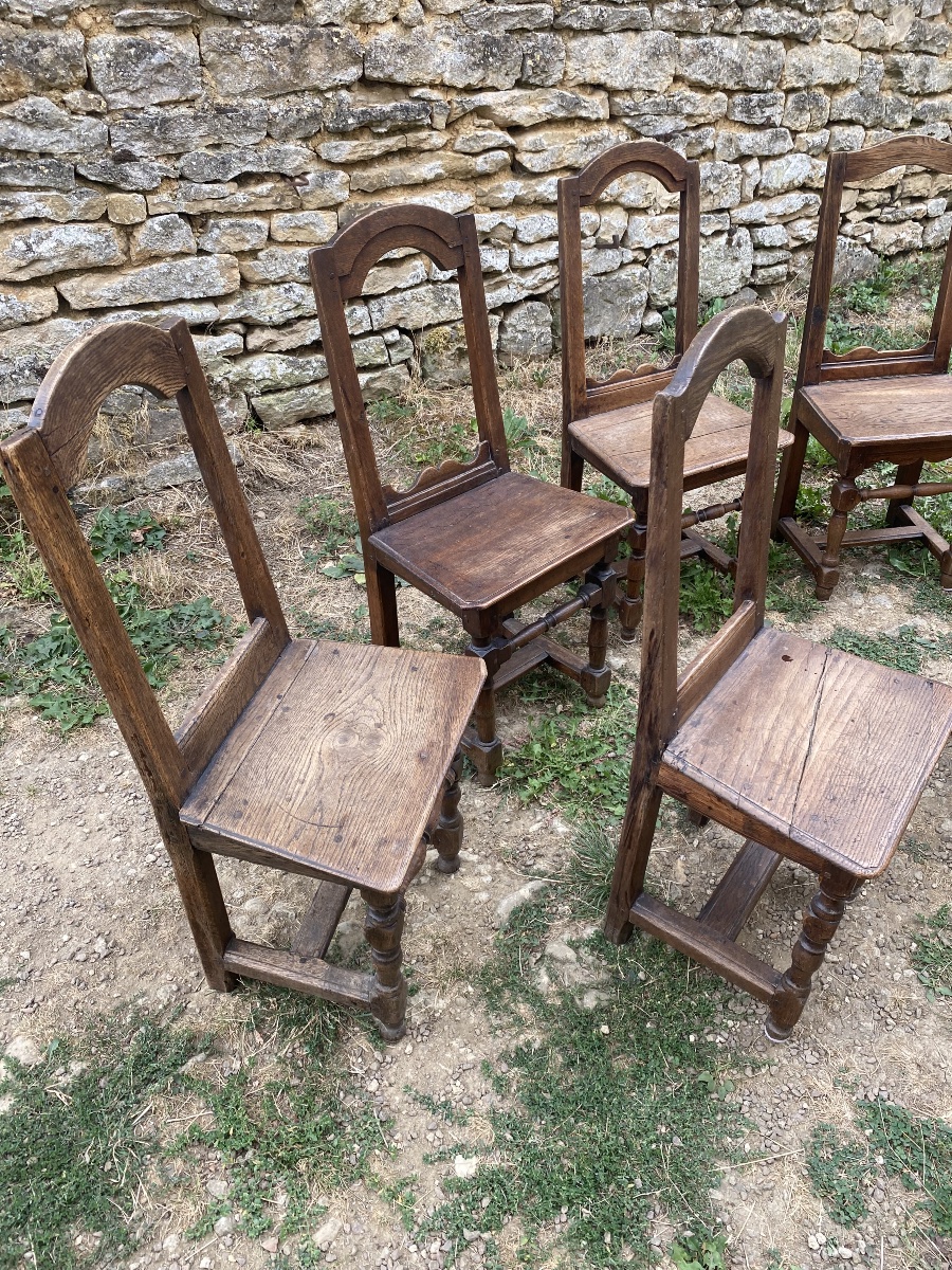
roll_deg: -5.7
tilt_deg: -34.7
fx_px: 953
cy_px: 635
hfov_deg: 53.1
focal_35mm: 26
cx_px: 476
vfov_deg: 67.3
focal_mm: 4.25
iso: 50
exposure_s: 1/122
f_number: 1.8
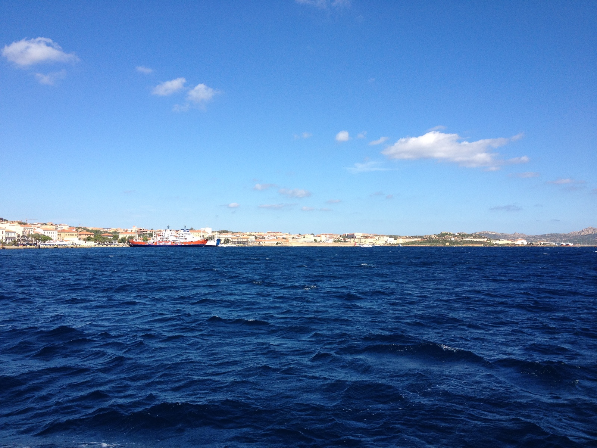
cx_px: 298
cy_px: 224
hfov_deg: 52.6
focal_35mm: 35
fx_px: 604
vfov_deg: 40.7
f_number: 2.4
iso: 64
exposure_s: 1/1727
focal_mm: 4.28
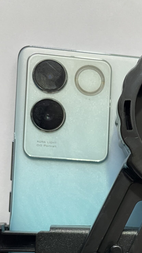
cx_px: 115
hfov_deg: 24.0
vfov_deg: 40.4
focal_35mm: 49
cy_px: 202
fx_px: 328
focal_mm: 4.2
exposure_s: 1/50
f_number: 1.6
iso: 400
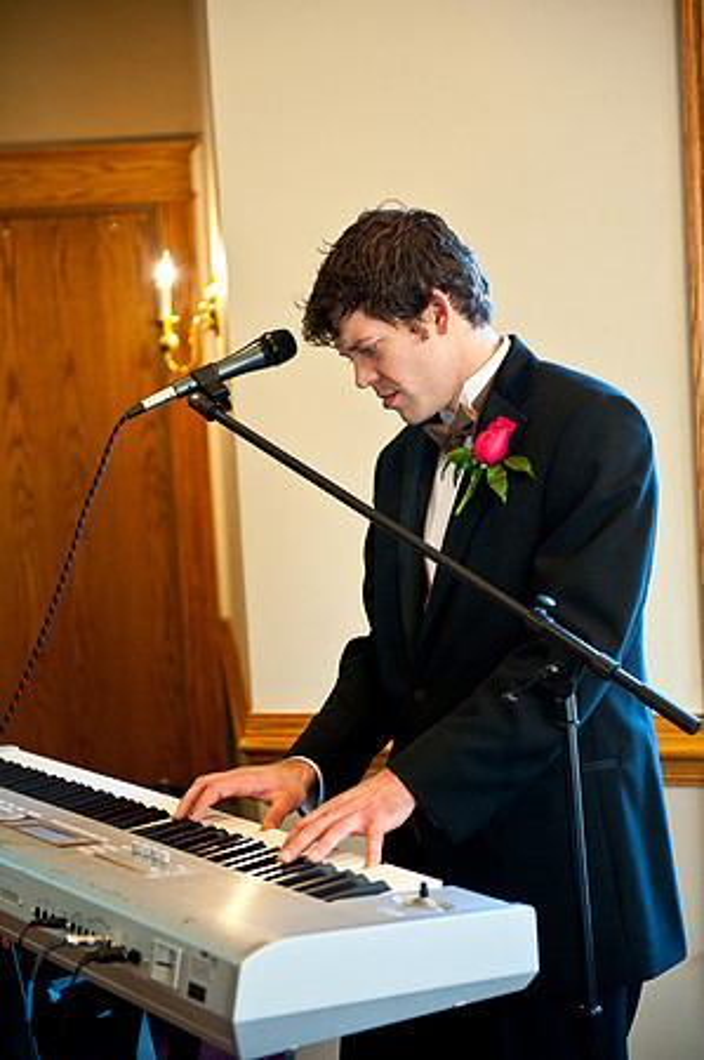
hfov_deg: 19.4
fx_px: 2058
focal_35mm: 70
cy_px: 530
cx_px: 352
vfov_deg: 28.9
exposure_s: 1/50
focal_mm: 70
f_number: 2.8
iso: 1250
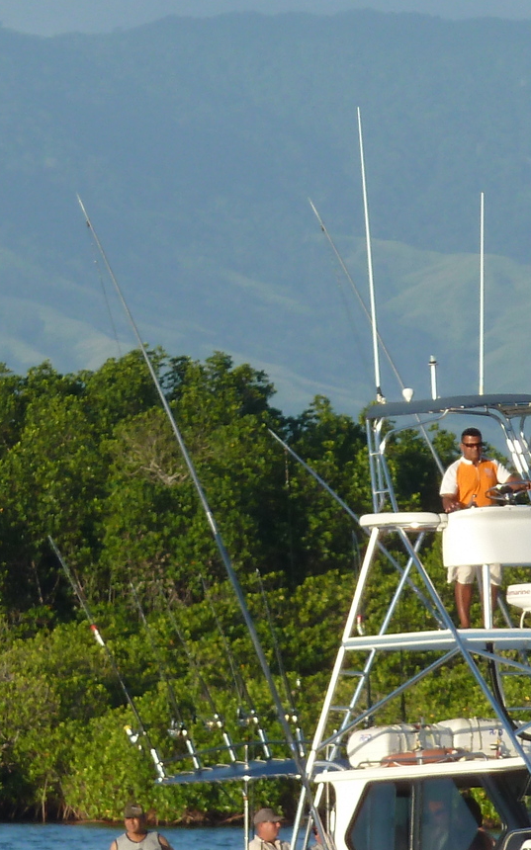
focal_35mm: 787
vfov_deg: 2.7
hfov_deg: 1.7
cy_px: 587
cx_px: 335
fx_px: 18235
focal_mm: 49.2
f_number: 4.9
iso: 80
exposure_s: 1/250
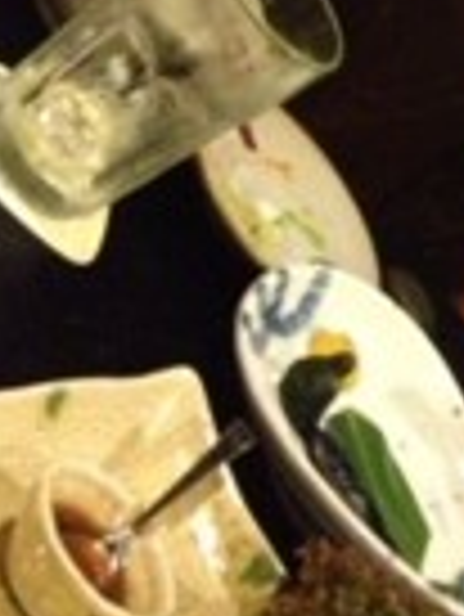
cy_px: -211
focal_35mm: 115
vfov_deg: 16.1
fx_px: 2052
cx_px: 716
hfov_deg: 12.2
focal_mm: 4.28
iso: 800
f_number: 2.4
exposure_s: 1/15
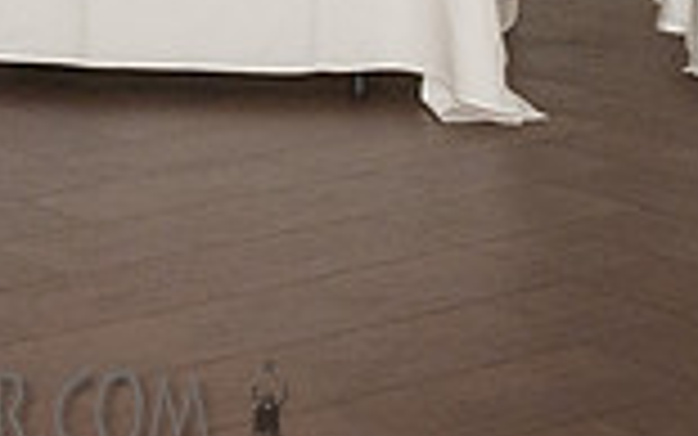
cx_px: -323
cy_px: -440
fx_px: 2436
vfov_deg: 9.6
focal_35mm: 128
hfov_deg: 15.2
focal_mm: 26
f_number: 4
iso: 2500
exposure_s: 1/400
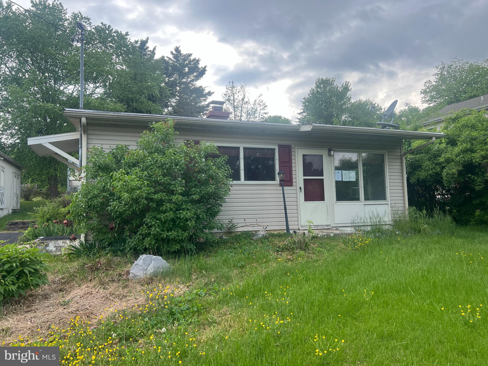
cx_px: 244
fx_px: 367
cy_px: 183
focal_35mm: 26
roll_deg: +1.5
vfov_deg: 53.1
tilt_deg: +5.1
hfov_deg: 67.3
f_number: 1.5
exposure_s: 1/1449
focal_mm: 5.7
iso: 50
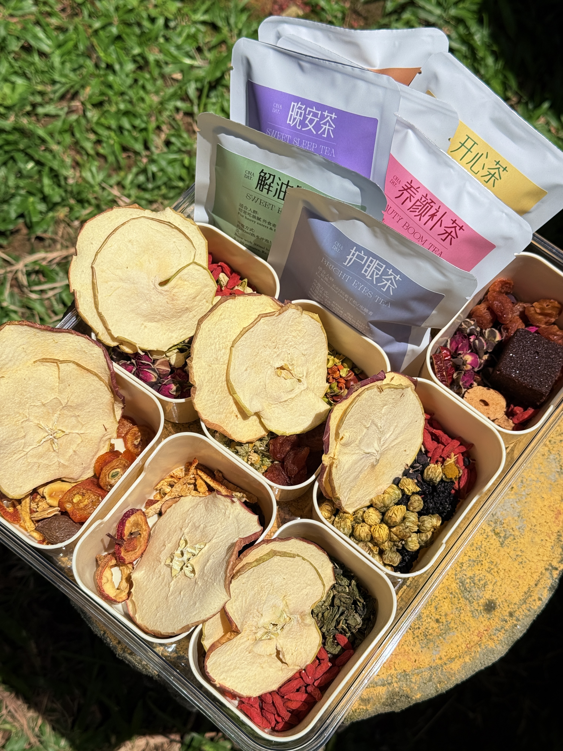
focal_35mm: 48
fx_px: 1041
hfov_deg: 30.3
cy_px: 376
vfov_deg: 39.7
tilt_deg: -66.9
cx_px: 282
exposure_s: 1/8772
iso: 64
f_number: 1.78
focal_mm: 6.76
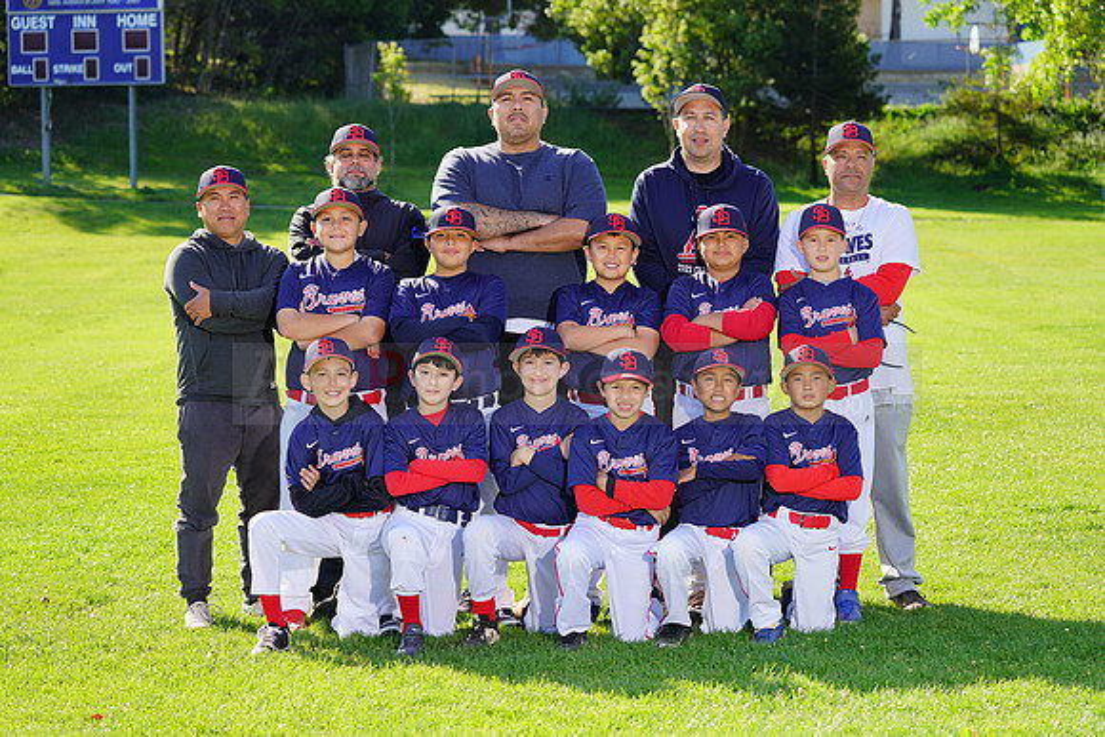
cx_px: 552
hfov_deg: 20.4
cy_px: 368
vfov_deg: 13.7
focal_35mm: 100
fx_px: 3070
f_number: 5.6
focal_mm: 100
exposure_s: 1/250
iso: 100
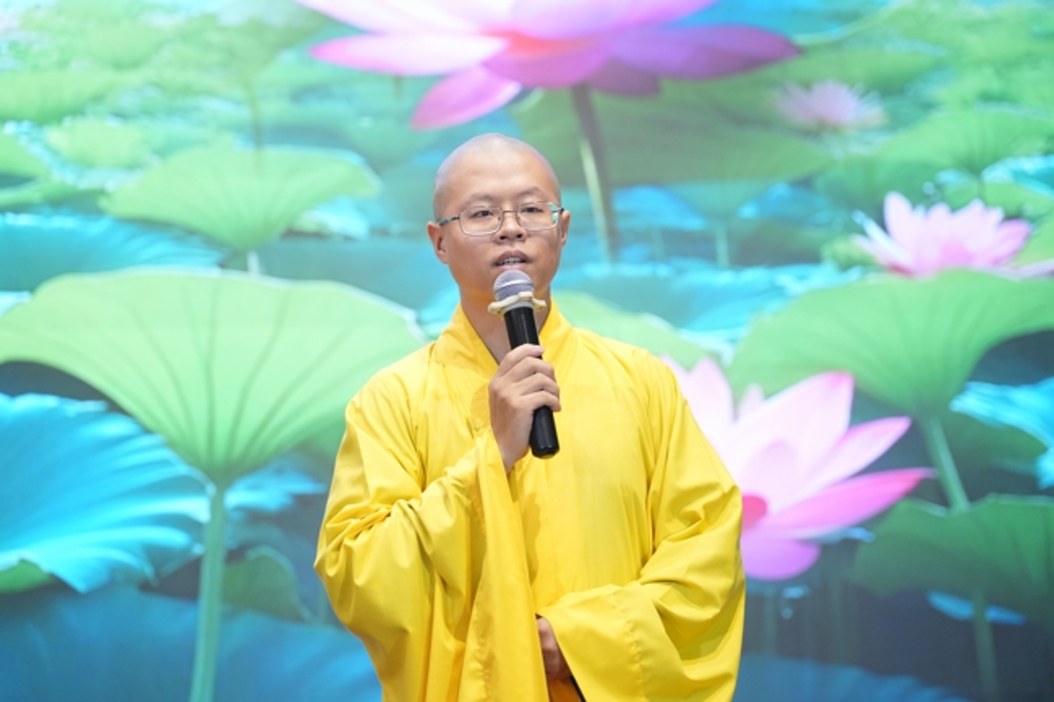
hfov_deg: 23.1
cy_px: 351
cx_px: 527
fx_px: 2576
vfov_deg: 15.5
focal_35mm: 88
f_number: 2.8
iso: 3200
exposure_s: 1/320
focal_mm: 88
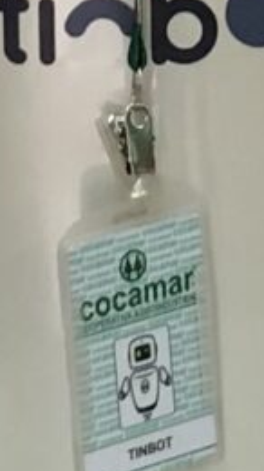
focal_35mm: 300
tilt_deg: -4.4
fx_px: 3738
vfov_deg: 7.0
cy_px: -346
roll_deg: +1.6
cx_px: 159
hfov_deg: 4.0
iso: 40
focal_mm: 4
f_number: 1.8
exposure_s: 1/20
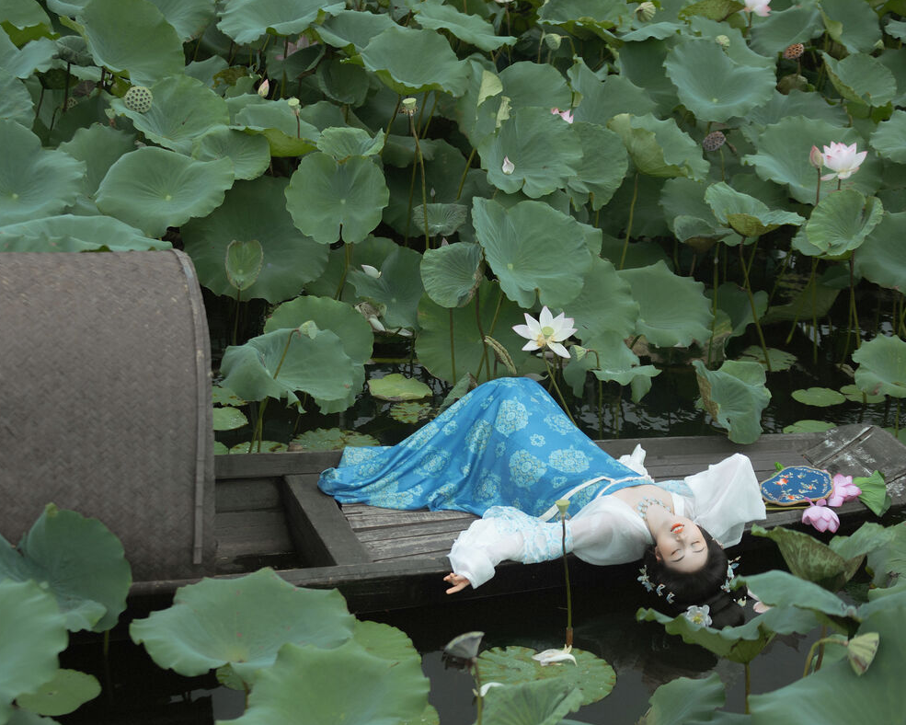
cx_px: 391
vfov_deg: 19.2
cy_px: 366
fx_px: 2145
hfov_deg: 23.8
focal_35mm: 80
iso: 100
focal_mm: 70
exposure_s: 1/1250
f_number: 2.8
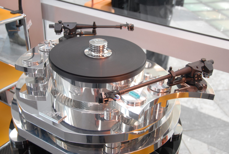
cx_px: 114
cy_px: 77
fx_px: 277
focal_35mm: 44
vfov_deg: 30.9
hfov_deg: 44.9
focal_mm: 29
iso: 400
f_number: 4
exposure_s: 1/60
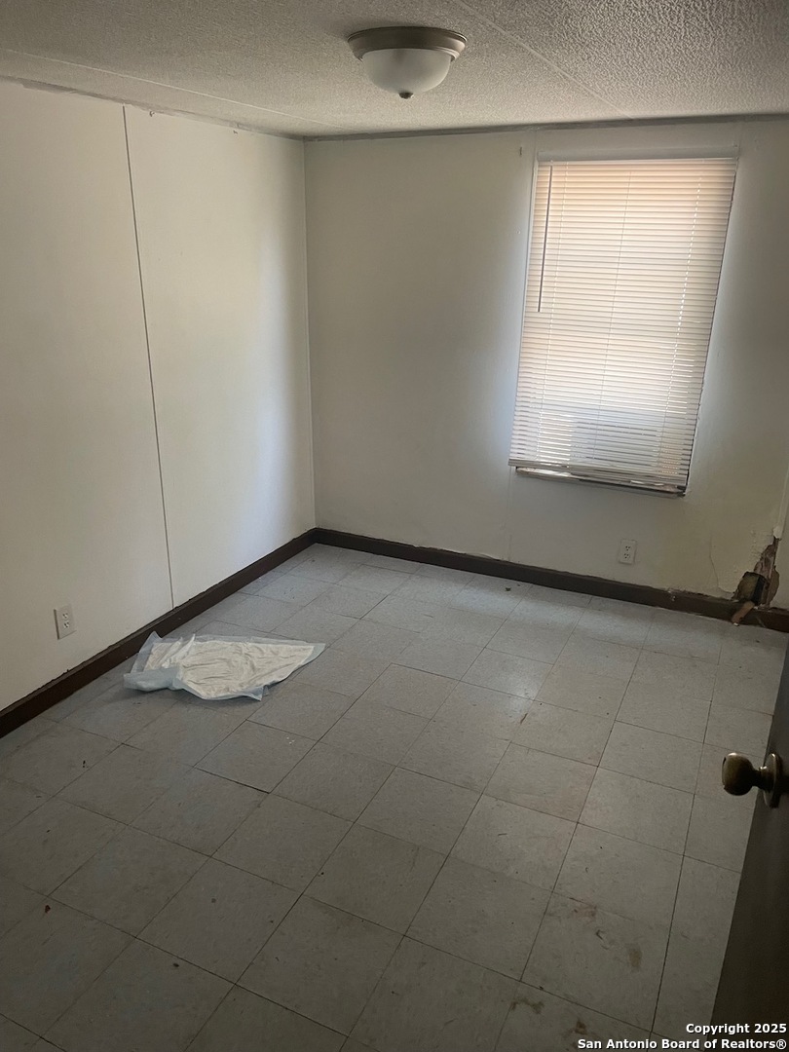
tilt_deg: -19.1
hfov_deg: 53.1
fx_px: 790
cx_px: 394
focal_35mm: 26
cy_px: 526
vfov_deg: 67.3
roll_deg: +0.0
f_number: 1.6
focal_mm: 4.2
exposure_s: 1/60
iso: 200
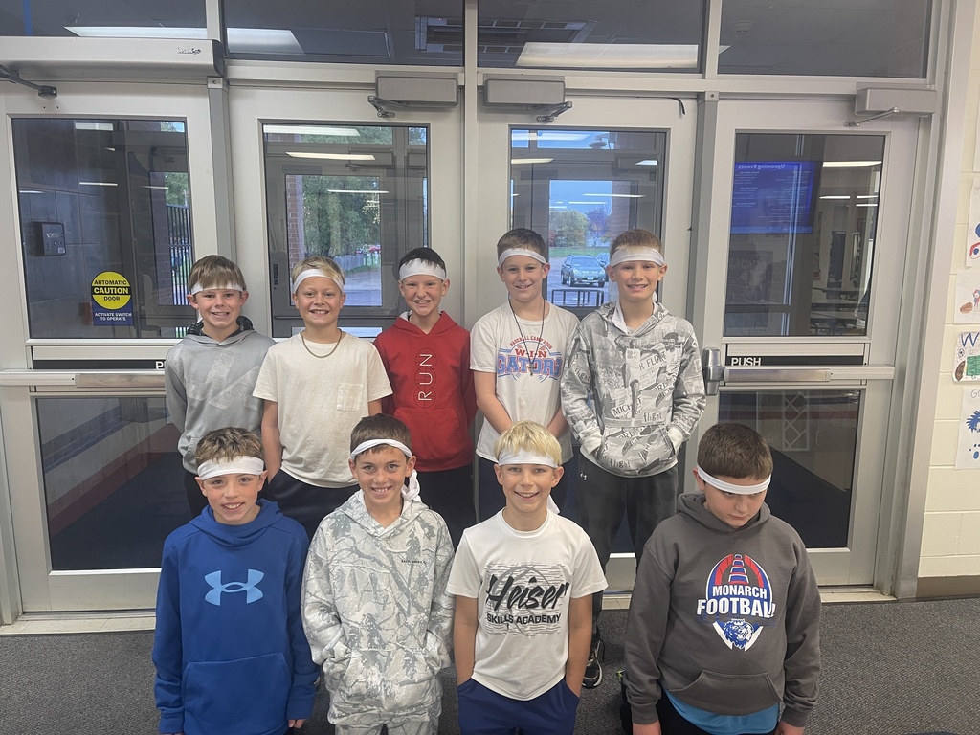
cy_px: 368
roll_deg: -0.4
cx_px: 490
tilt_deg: -8.9
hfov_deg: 69.4
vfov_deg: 54.9
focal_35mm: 25
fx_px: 708
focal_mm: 5.1
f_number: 1.6
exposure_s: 1/60
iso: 125
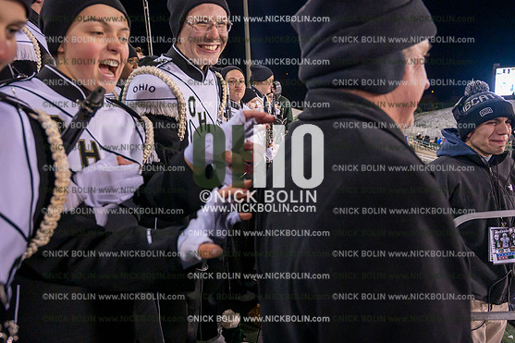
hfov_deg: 71.5
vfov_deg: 51.3
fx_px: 358
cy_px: 168
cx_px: 258
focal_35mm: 25
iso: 5000
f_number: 4.5
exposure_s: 1/640
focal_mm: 24
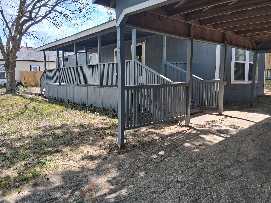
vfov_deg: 53.1
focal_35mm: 26
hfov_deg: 67.3
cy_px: 102
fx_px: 204
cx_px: 136
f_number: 1.8
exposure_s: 1/167
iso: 25
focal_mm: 3.98
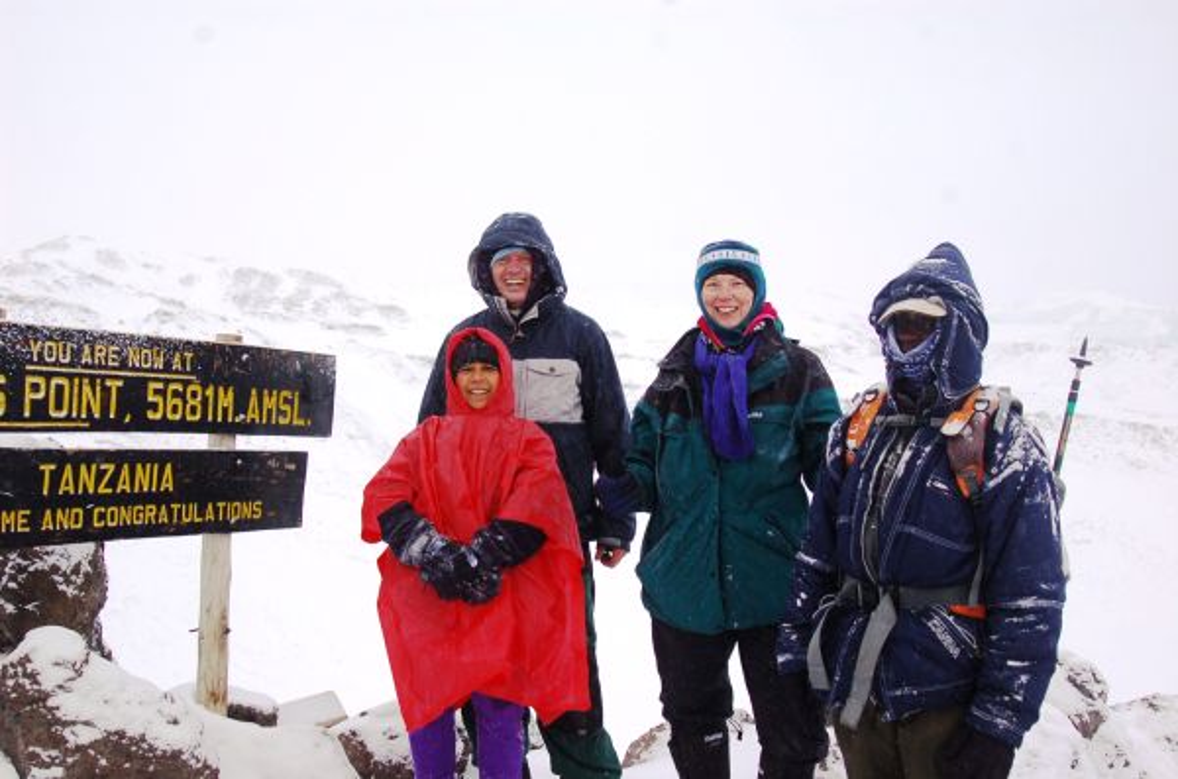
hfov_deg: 46.5
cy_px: 390
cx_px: 589
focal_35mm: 42
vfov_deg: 31.7
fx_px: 1371
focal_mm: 28
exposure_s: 1/125
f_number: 5.6
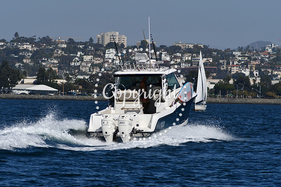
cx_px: 140
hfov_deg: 5.1
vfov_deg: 3.4
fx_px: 3162
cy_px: 94
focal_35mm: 405
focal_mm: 270
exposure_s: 1/2000
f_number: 8
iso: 200
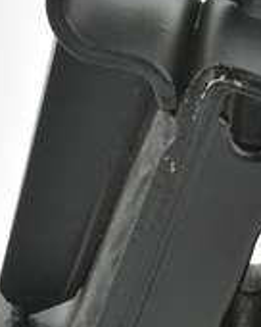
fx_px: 2298
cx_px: 265
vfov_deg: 8.1
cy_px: 219
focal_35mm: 238
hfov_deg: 6.5
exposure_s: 1/2.5
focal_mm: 60
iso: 64
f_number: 29
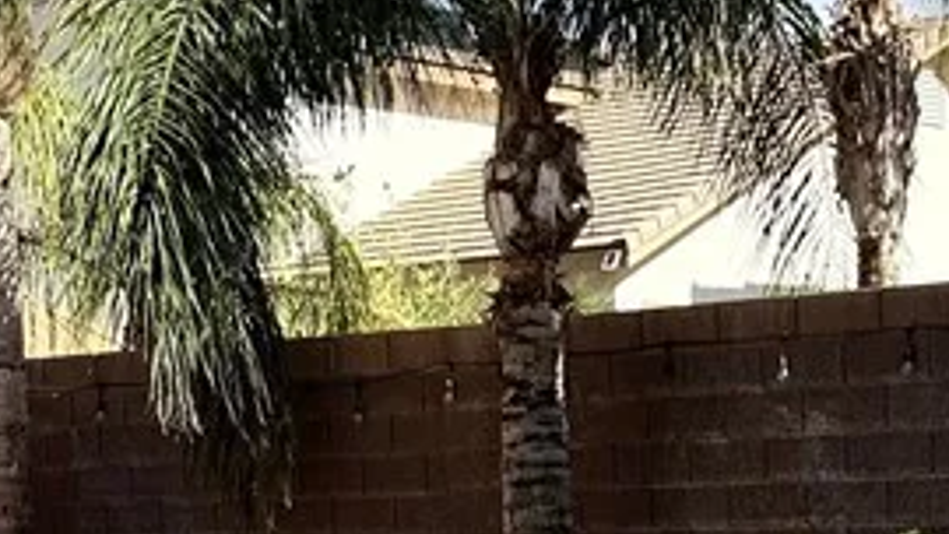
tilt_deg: -4.9
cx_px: 531
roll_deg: +3.0
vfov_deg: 11.9
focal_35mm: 99
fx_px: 2492
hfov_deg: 21.6
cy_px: 720
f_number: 1.78
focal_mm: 6.76
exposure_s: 1/3021
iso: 80
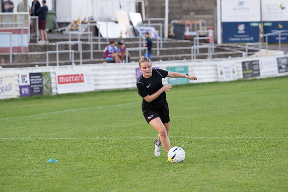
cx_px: 144
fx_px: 1679
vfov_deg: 6.5
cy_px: 96
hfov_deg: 9.8
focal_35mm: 210
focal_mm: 140
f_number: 3.2
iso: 1000
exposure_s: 1/640
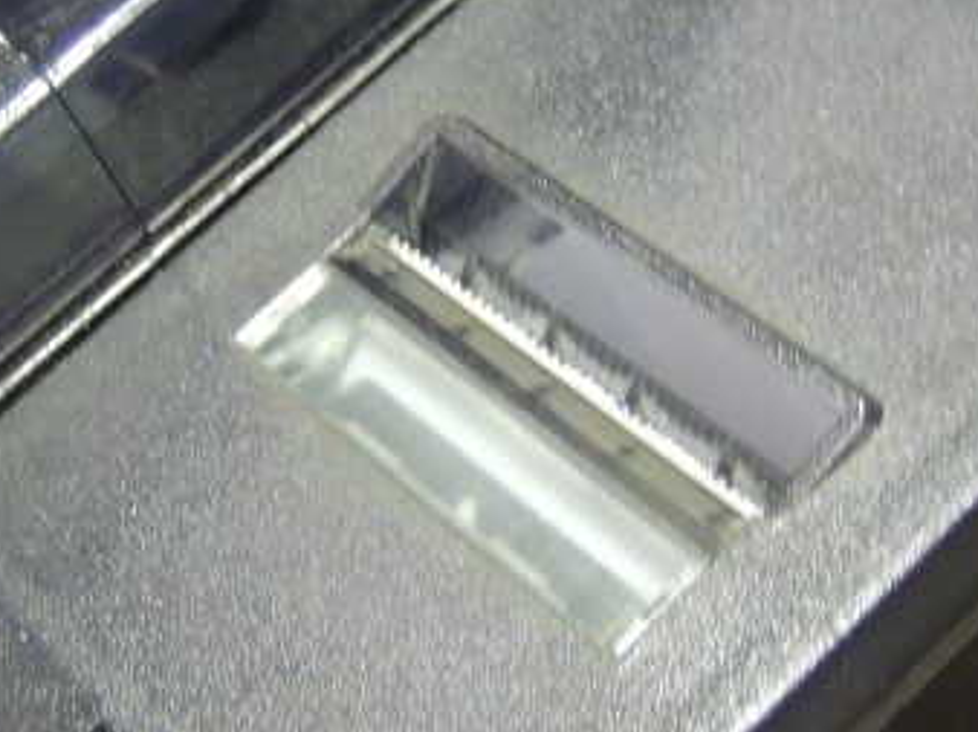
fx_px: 2569
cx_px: 509
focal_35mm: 91
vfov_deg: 16.2
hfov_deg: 21.6
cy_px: 388
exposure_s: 1/10
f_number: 2
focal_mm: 6.5
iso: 400
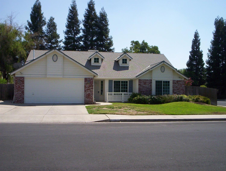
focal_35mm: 38
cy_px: 86
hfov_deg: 48.9
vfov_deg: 37.9
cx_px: 113
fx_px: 249
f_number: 4.5
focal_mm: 4.99
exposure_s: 1/976
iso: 100
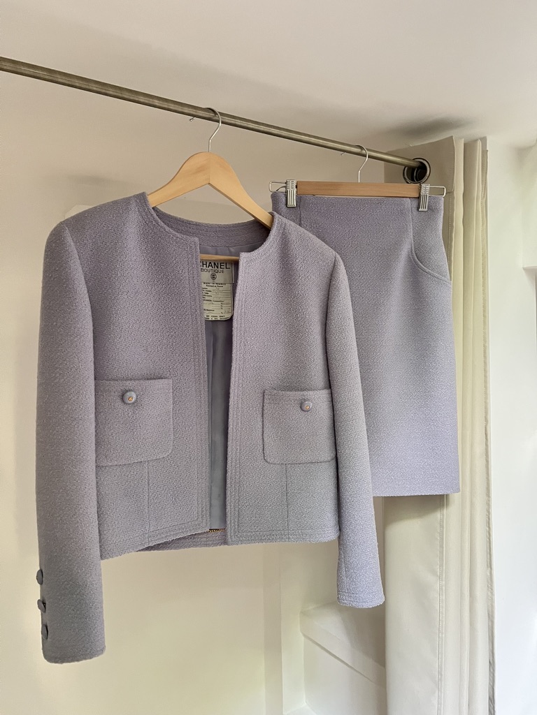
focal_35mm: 26
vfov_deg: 67.3
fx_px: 538
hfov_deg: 53.1
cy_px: 358
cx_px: 268
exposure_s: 1/30
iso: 800
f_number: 1.5
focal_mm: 5.7
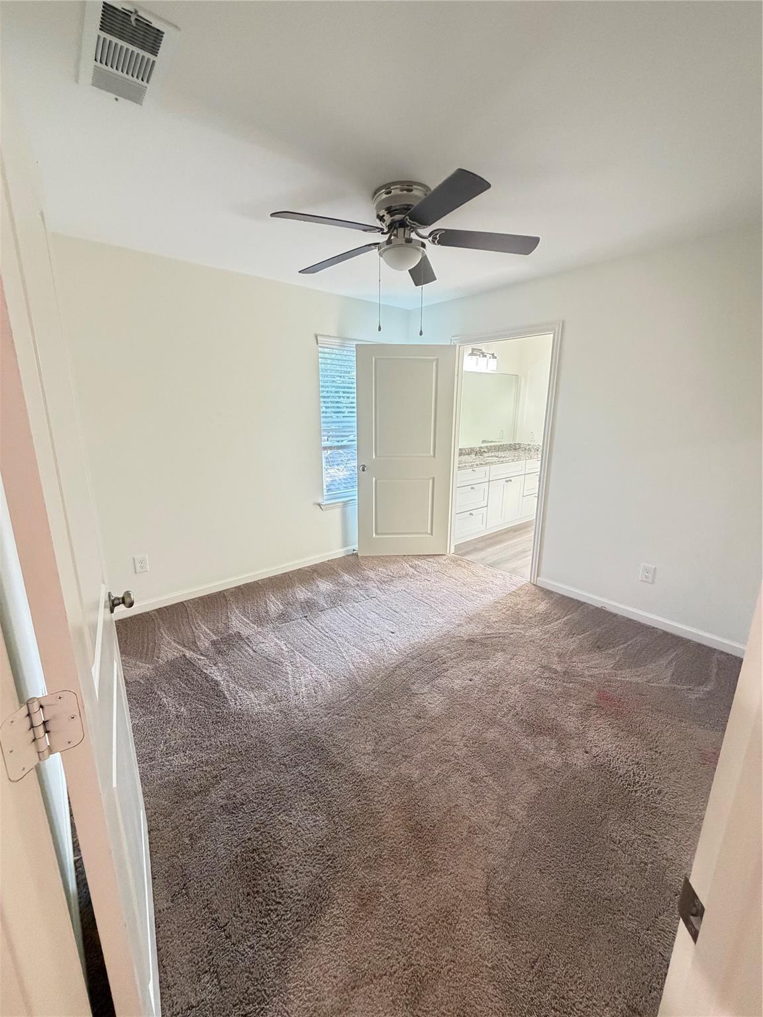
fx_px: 411
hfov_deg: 85.7
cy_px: 508
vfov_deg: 102.1
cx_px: 382
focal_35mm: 14
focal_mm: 2.22
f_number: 2.2
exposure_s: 1/60
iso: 500
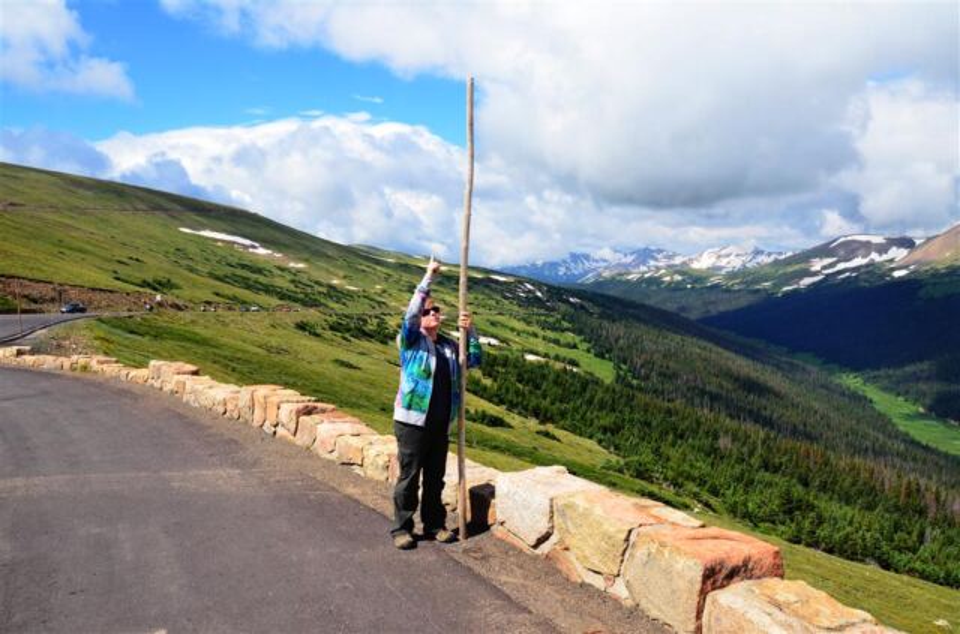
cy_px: 317
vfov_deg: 43.4
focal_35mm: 30
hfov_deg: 62.1
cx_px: 480
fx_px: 798
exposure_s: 1/160
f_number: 11
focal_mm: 20
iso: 100
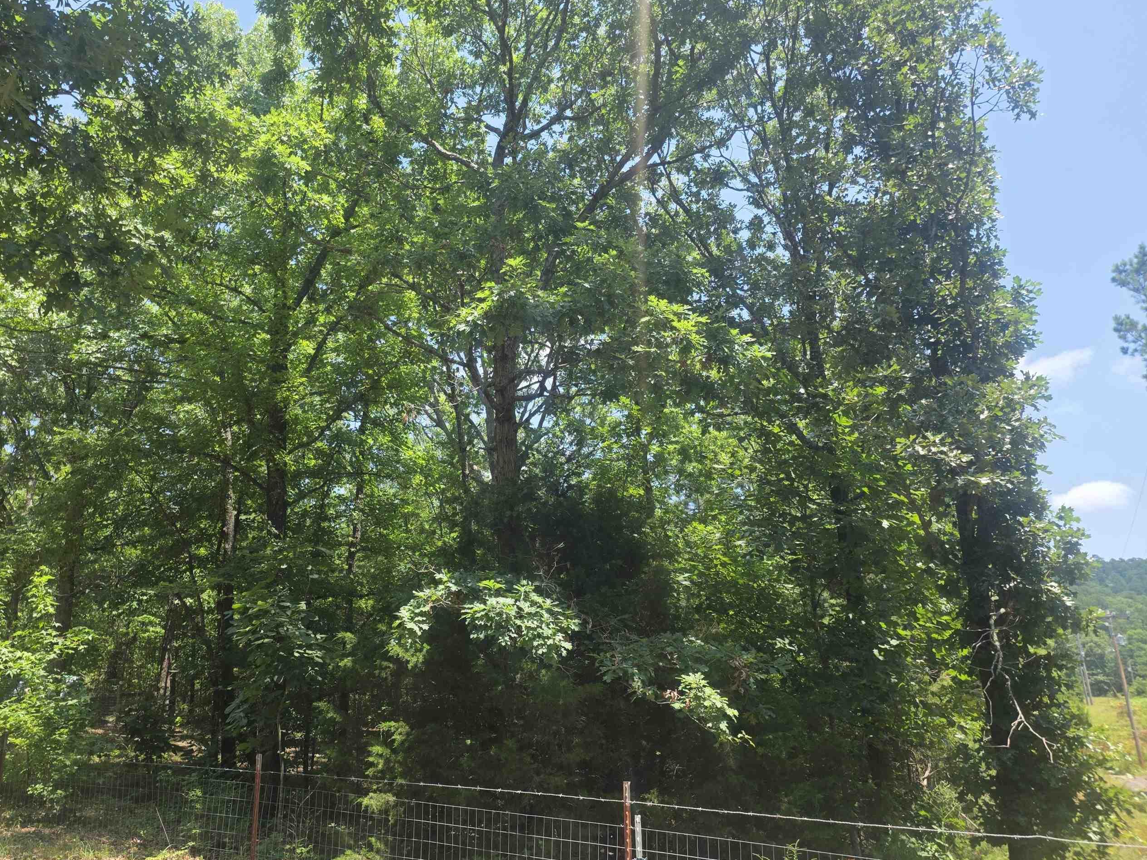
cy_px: 418
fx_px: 928
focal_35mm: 28
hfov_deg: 62.9
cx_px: 458
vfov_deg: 49.8
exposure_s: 1/2021
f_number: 1.7
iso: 80
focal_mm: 6.3
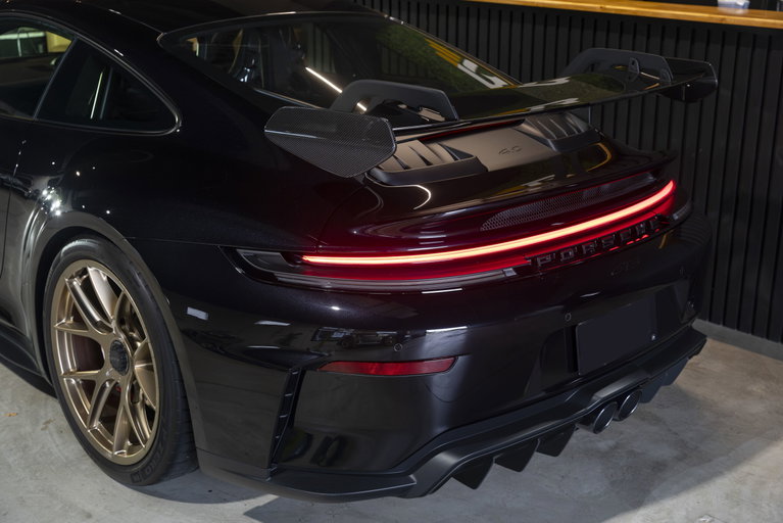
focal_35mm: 48
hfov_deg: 41.4
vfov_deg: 28.3
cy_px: 262
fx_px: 1036
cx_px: 392
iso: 8000
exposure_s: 1/50
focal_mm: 47.6
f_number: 5
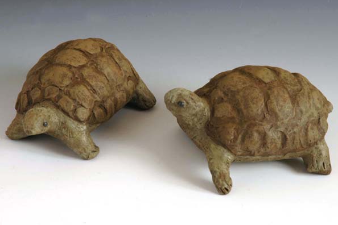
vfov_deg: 12.9
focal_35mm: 106
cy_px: 112
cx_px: 170
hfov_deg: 19.3
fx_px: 995
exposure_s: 1/100
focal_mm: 70
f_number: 16
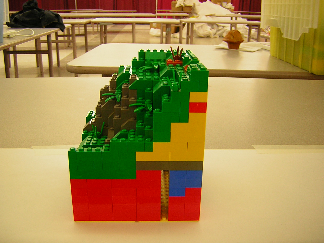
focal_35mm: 36
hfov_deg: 51.4
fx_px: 337
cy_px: 122
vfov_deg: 39.7
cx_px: 162
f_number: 2.6
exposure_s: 1/5.4
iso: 53
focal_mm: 4.7
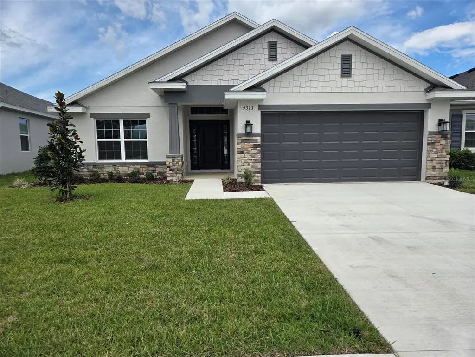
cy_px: 178
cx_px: 238
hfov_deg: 73.9
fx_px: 316
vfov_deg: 58.9
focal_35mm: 23
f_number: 1.8
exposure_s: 1/5004
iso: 80
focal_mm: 5.4
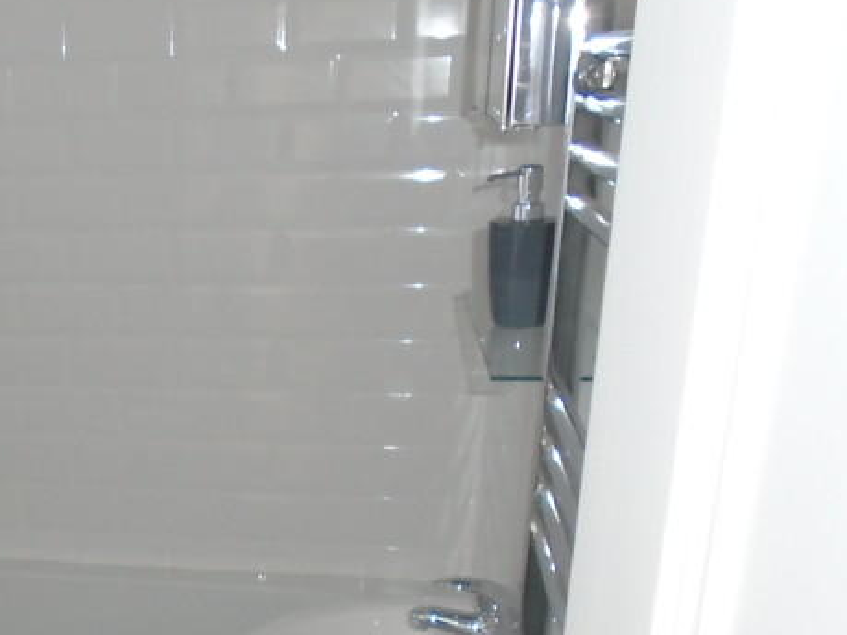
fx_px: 1419
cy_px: 607
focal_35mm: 58
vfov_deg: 24.3
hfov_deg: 30.5
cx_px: -30
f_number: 3.2
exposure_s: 1/30
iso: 400
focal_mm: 4.6
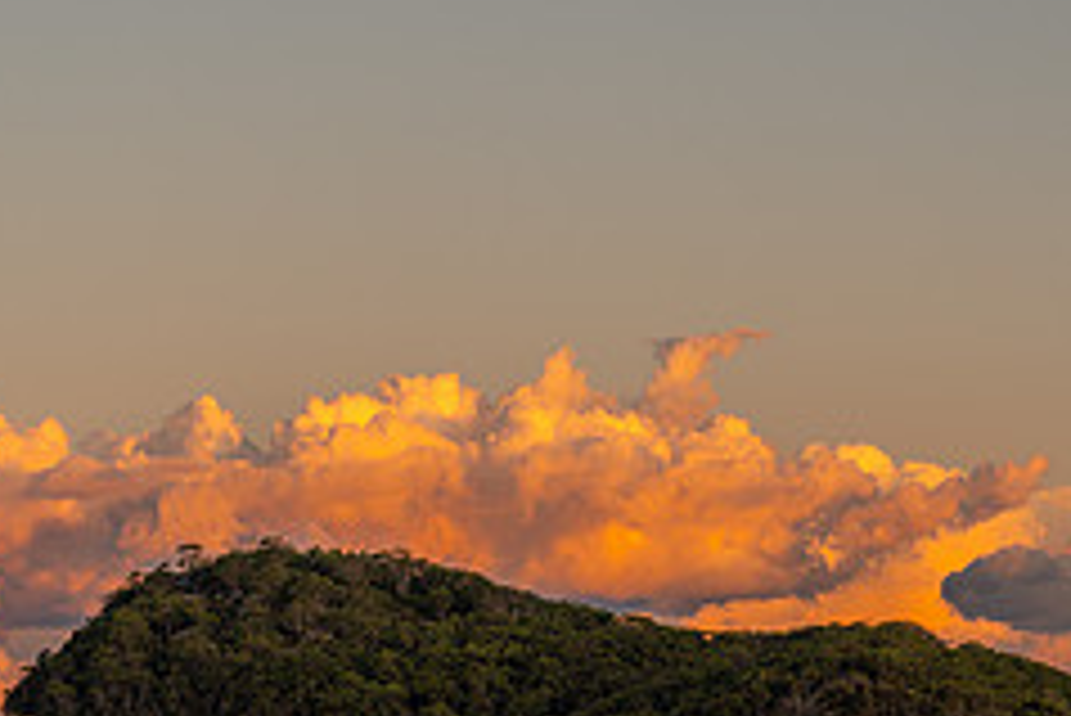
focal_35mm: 174
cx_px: 410
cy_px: 579
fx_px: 5179
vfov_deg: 7.9
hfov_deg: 11.8
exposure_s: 1/25
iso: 32
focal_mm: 70
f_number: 8
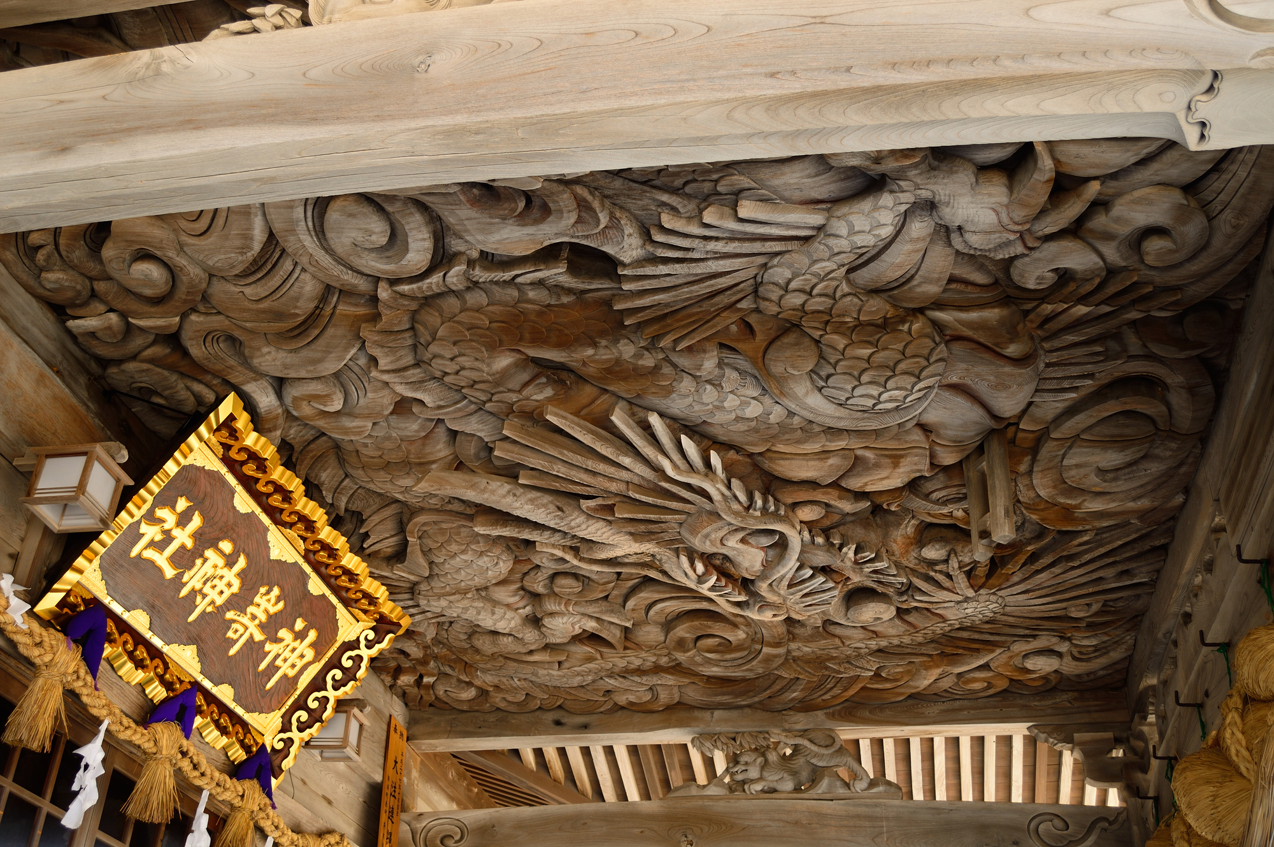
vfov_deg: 34.1
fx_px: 1379
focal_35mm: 39
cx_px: 637
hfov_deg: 49.6
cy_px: 424
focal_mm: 26
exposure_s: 1/50
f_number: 4.5
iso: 100
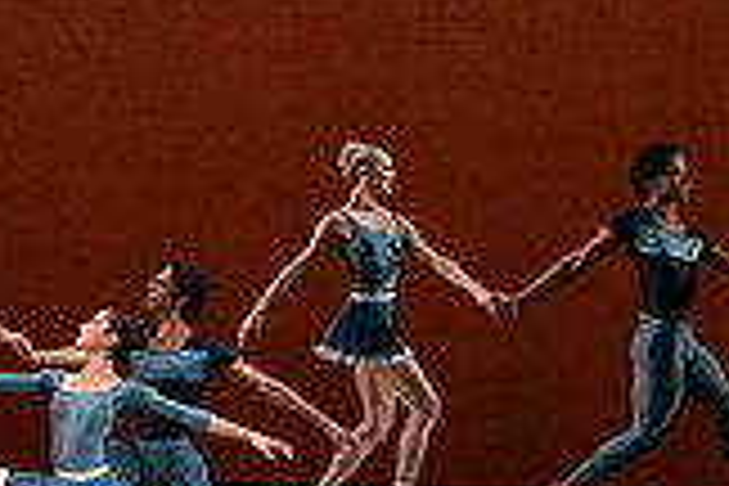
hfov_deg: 4.1
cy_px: -83
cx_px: -333
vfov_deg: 2.7
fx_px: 10205
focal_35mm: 504
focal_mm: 141
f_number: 9
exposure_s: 1/400
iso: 5000
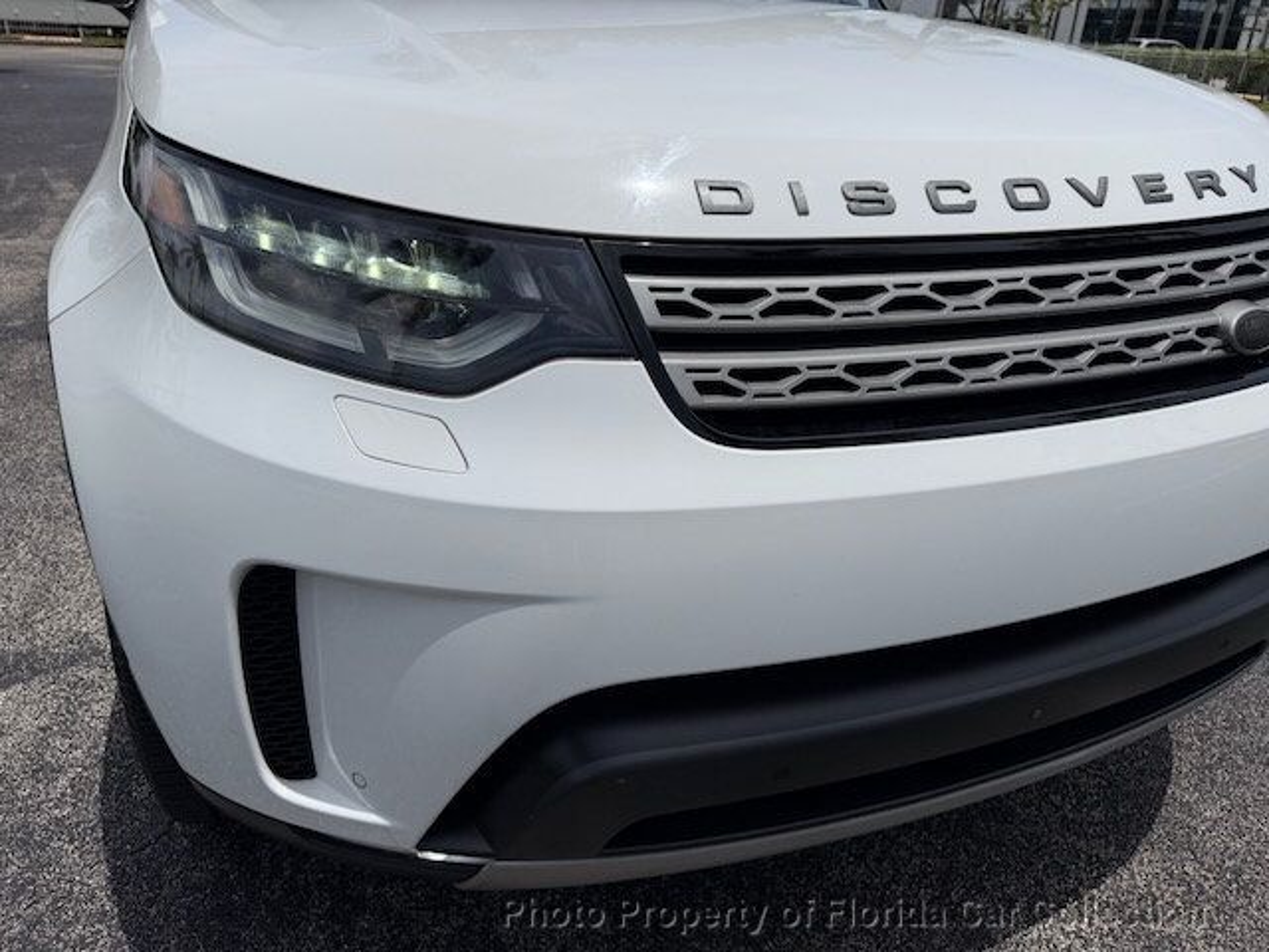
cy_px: 476
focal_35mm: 24
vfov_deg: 56.8
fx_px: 880
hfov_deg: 71.6
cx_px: 634
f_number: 1.78
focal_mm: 6.76
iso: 80
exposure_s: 1/14286
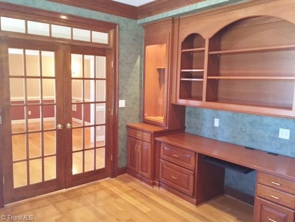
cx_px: 148
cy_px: 111
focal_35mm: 29
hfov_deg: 61.7
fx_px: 247
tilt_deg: -6.3
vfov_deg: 48.2
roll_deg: -1.7
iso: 250
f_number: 2.2
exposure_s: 1/30
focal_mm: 4.15
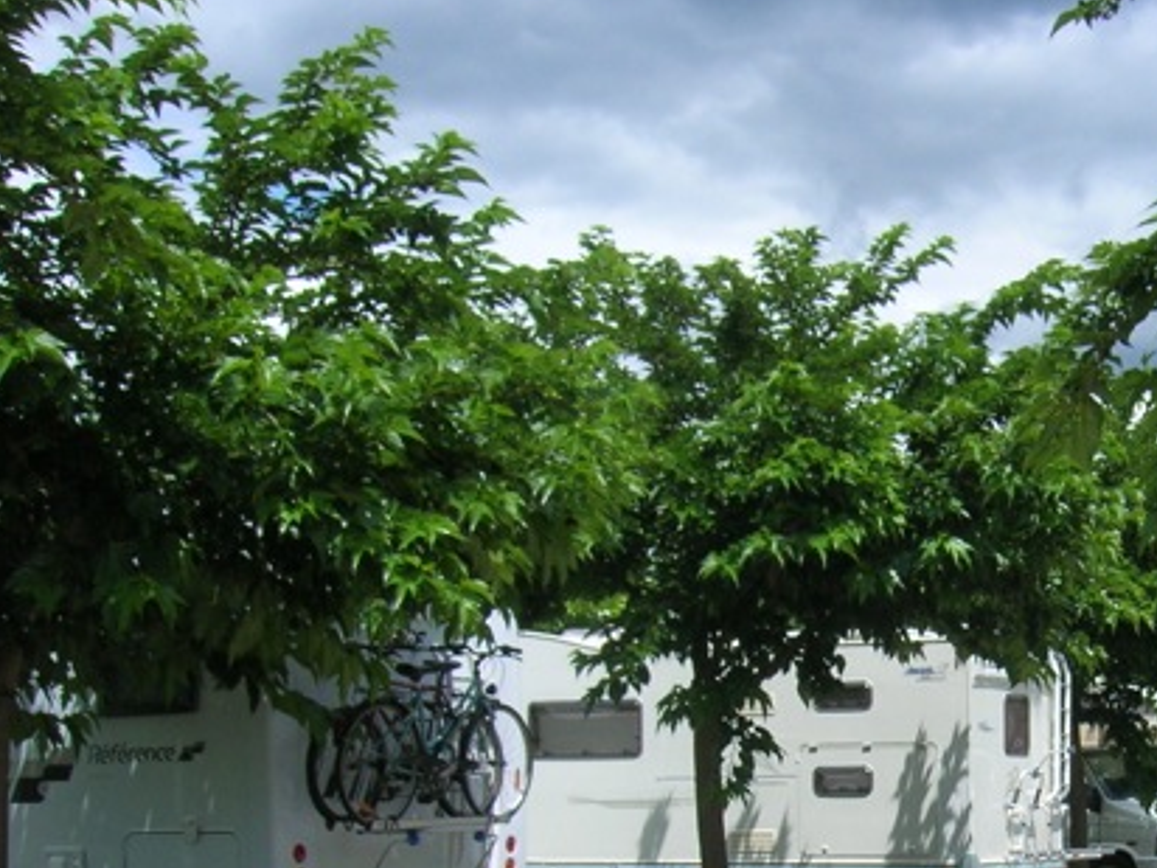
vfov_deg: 21.7
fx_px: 2206
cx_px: 1062
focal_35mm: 66
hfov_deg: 28.2
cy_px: 798
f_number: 4.9
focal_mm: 5.7
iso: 50
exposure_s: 1/332
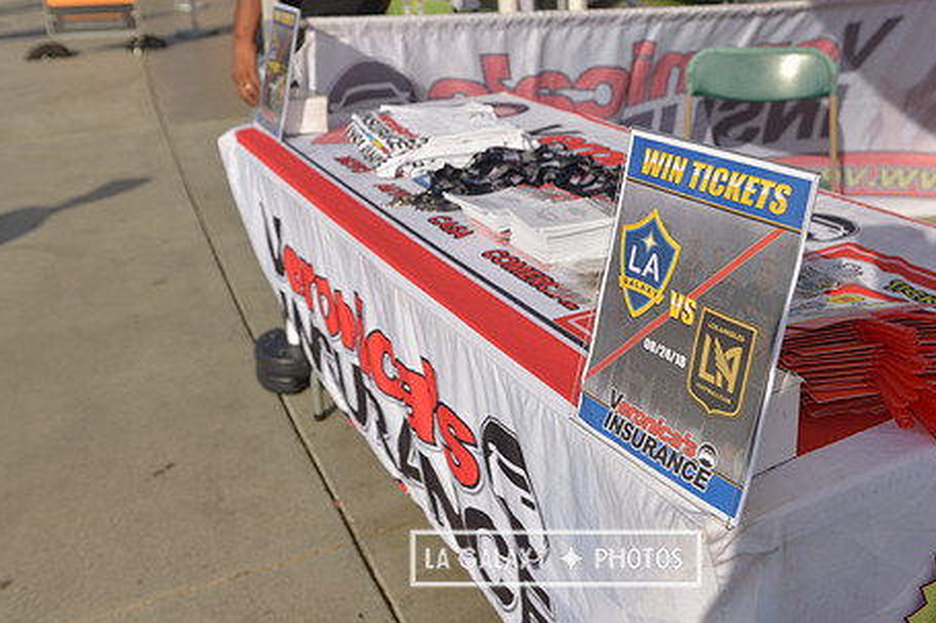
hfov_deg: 51.6
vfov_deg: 35.8
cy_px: 250
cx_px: 555
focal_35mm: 37
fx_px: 962
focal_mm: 29
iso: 200
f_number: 4.5
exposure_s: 1/2500
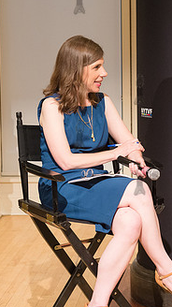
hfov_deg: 12.8
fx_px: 723
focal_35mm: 89
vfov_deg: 23.9
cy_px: 133
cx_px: 260
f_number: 4
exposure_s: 1/200
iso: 2500
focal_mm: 48
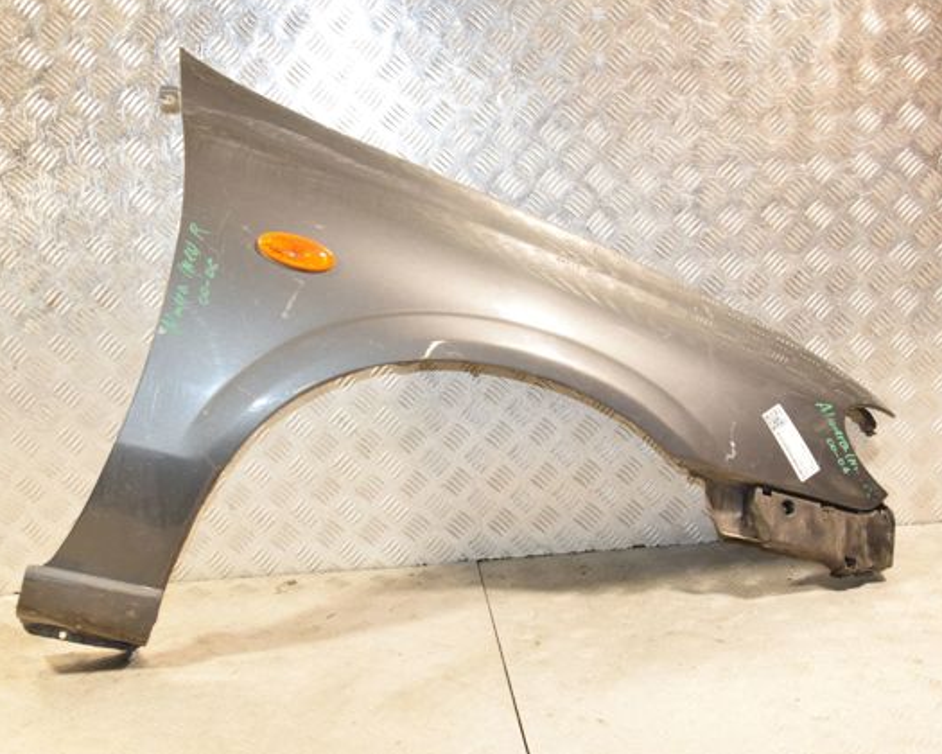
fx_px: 1338
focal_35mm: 48
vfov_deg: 31.5
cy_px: 373
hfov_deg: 38.8
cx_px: 470
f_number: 6.3
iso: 1600
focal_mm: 28
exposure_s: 1/200
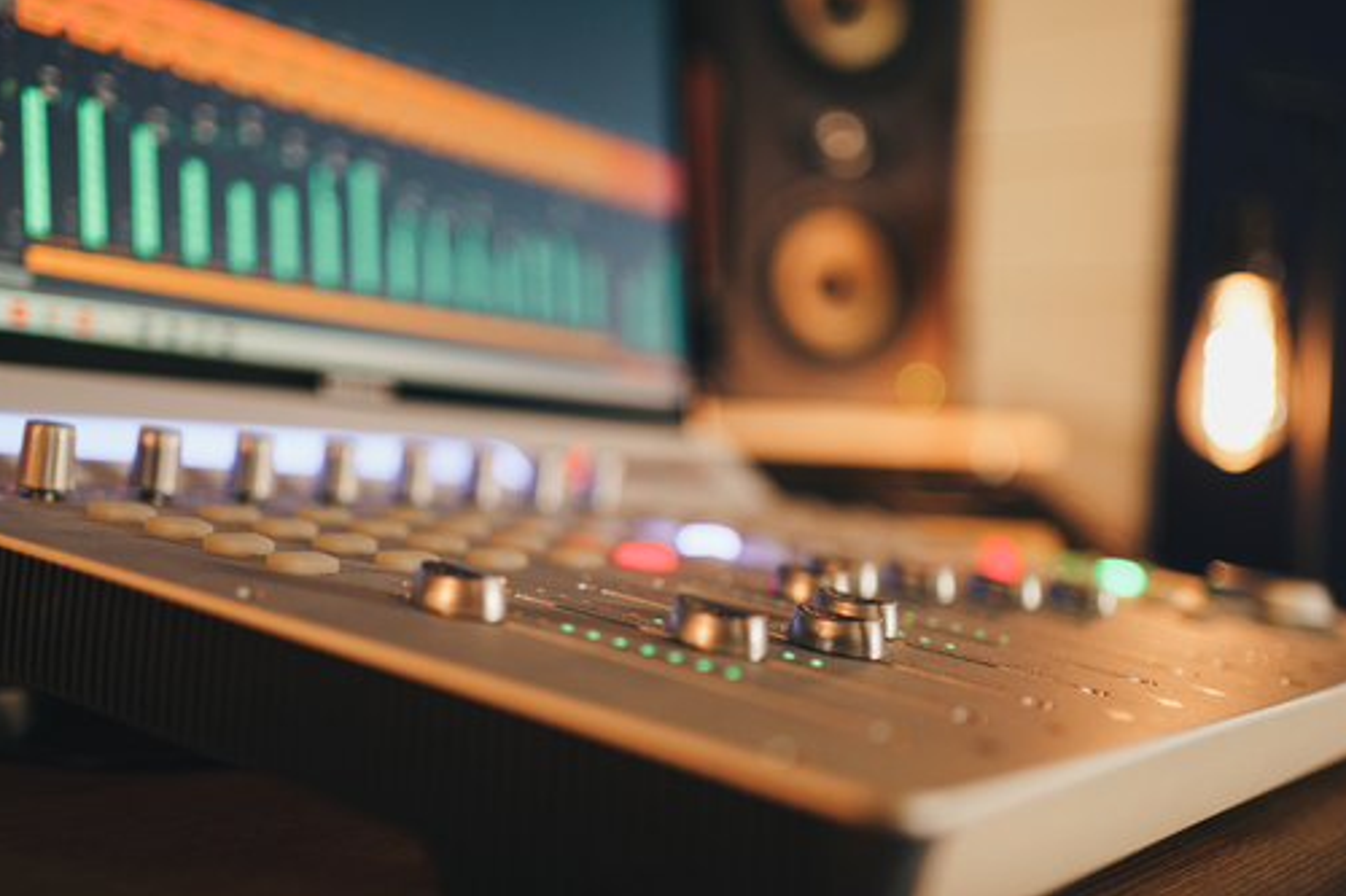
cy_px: 533
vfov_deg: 31.8
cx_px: 611
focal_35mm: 42
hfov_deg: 46.4
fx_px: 1570
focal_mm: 35
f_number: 1.8
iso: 1000
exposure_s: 1/125
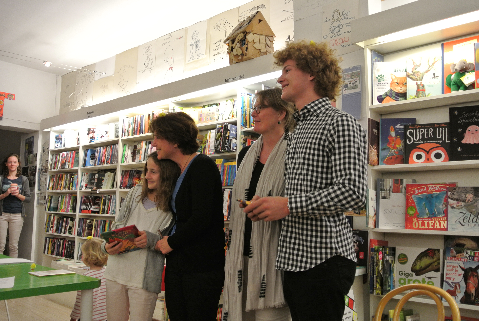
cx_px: 240
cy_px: 160
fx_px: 426
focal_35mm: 32
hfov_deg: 58.7
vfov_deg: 41.2
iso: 400
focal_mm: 12.2
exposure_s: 1/40
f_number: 3.8
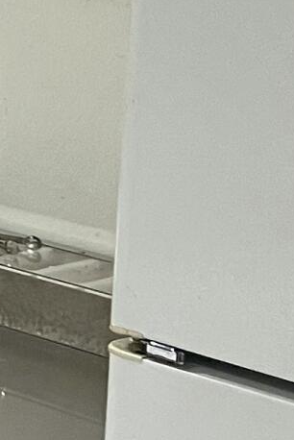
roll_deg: +0.4
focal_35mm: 177
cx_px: -803
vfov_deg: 11.4
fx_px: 2165
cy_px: -45
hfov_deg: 6.5
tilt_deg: -6.5
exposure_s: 1/60
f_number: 1.5
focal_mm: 5.7
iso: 160
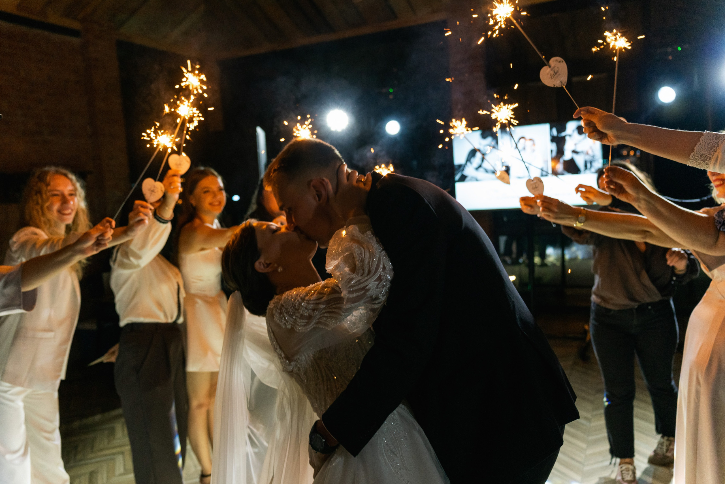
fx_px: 564
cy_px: 242
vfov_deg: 46.4
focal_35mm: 28
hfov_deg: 65.5
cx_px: 362
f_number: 3.2
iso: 2500
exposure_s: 1/160
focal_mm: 28
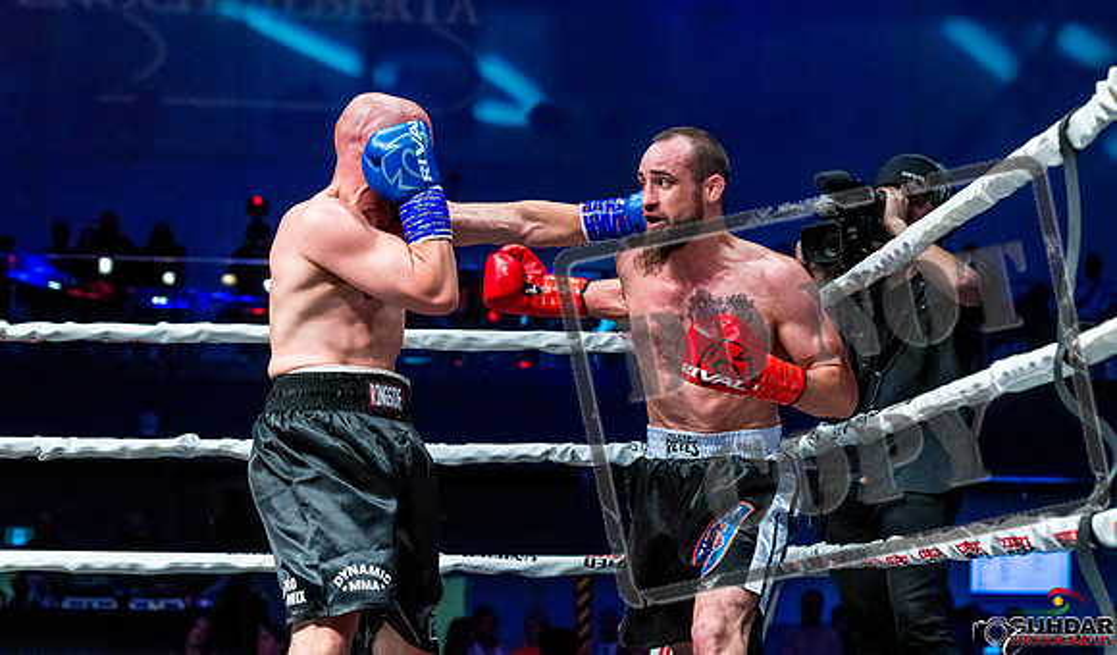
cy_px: 251
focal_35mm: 79
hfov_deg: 26.7
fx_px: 2355
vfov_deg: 15.8
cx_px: 605
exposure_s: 1/1000
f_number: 4
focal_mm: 70
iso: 4000
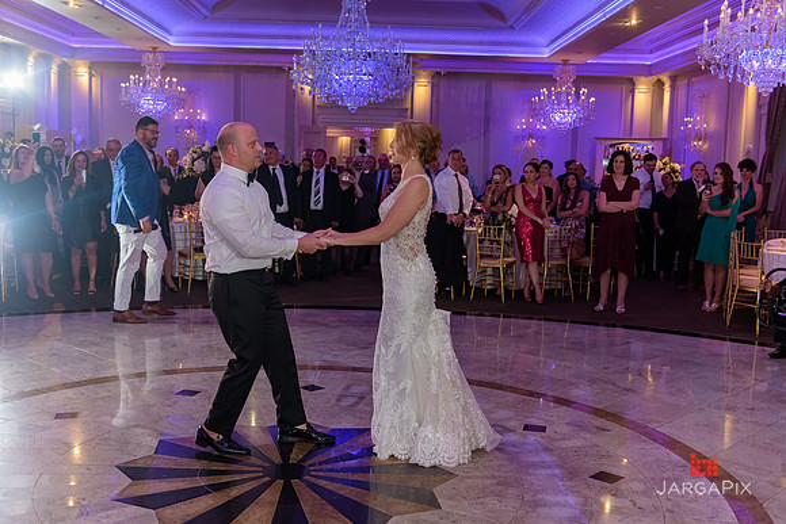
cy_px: 262
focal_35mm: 38
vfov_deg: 35.1
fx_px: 830
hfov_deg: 50.7
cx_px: 393
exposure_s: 1/125
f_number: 3.2
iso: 1600
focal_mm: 38
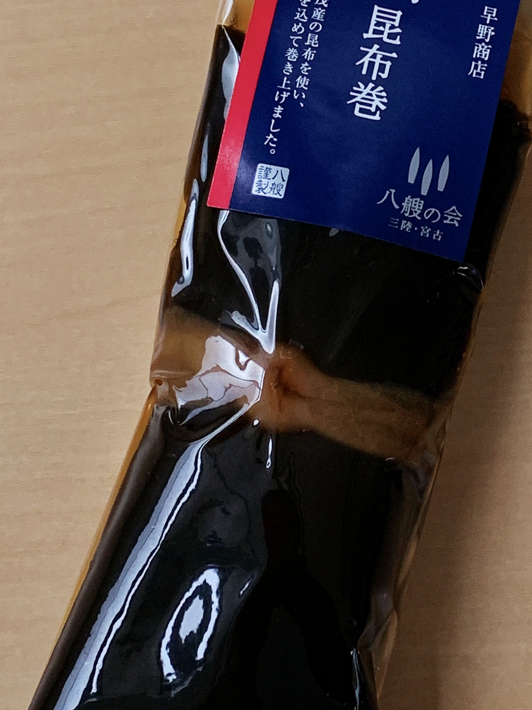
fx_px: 1763
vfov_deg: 22.7
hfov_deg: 17.2
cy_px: 300
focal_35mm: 86
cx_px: 310
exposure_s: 1/60
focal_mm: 4.25
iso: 320
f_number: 1.8
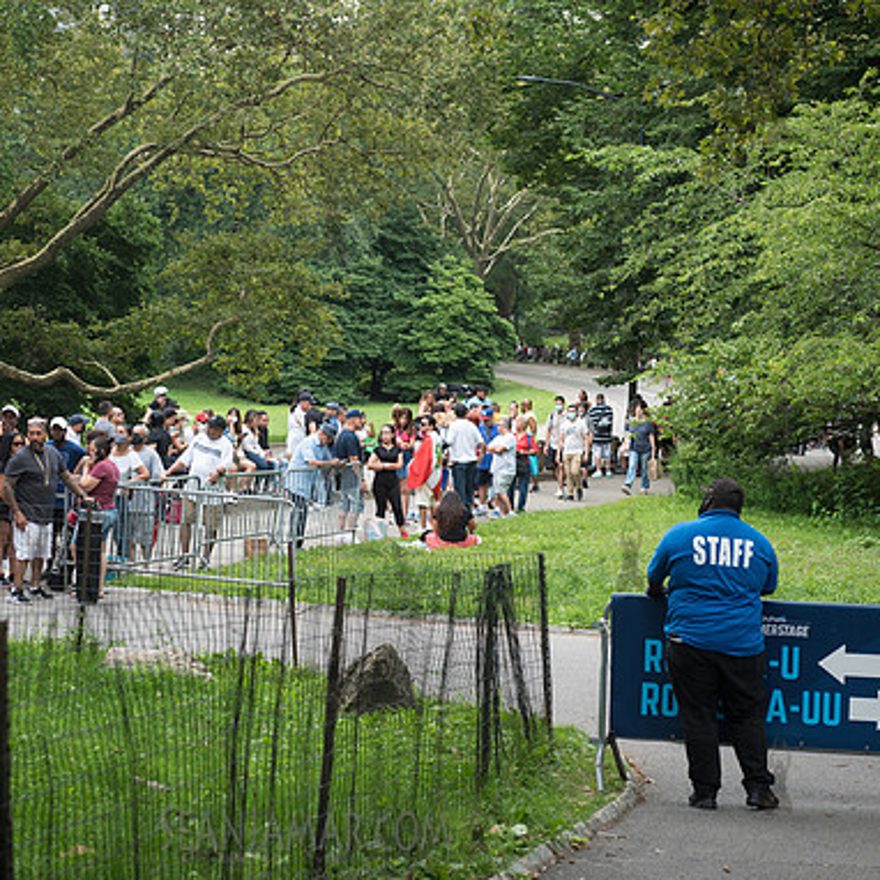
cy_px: 439
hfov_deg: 21.6
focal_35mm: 80
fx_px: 2301
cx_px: 332
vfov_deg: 21.7
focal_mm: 62
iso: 250
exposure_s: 1/80
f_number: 4.5
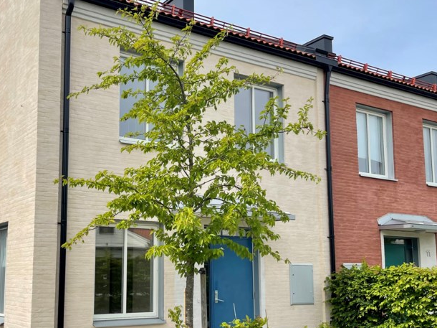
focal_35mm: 42
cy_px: 200
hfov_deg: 44.4
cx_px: 164
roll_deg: -0.5
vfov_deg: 34.2
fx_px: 530
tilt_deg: +7.7
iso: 32
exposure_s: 1/3922
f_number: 1.6
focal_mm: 5.1
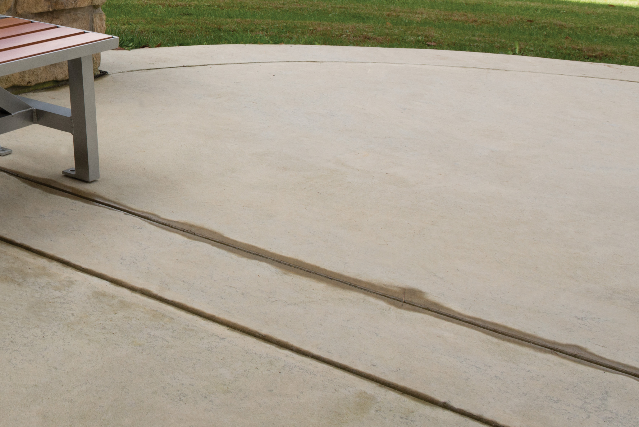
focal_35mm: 64
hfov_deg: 29.0
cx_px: -28
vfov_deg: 21.0
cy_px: 85
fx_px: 1136
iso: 400
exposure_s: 1/160
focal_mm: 29
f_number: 11
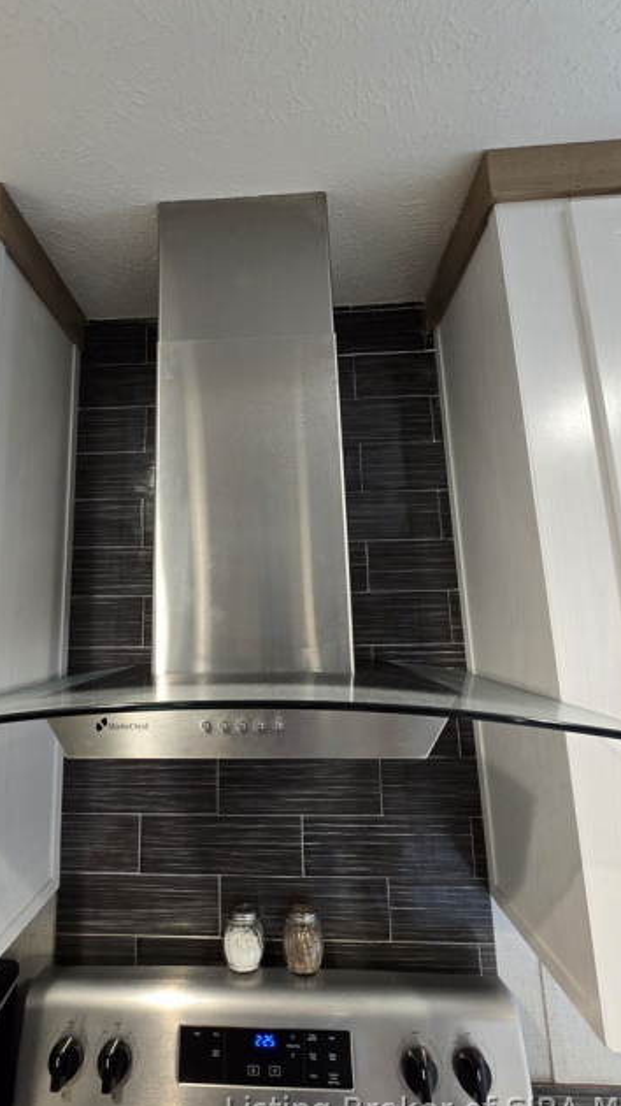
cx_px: 261
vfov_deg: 103.0
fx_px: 439
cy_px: 550
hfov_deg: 70.0
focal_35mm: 15
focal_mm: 2.2
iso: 400
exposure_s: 1/60
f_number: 2.2
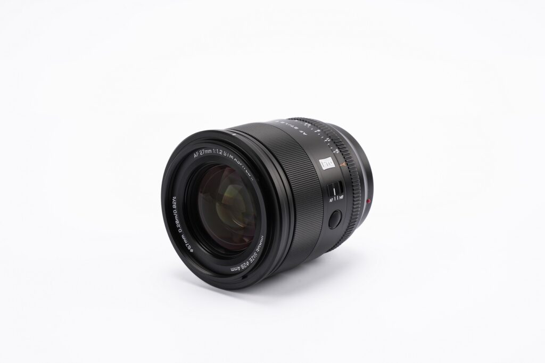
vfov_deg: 10.6
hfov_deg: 15.9
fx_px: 1952
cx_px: 272
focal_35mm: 129
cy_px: 182
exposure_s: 1/100
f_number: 16
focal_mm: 129
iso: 100
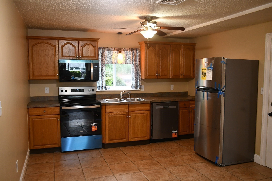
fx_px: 234
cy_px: 90
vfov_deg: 42.3
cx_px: 136
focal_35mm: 31
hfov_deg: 60.3
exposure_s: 1/80
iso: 1250
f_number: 4.5
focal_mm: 21
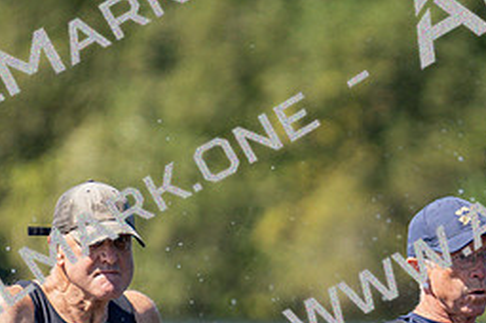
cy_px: 347
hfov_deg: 2.0
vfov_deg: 1.3
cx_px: 518
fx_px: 14170
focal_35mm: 1051
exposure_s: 1/2000
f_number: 6.3
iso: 400
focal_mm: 463
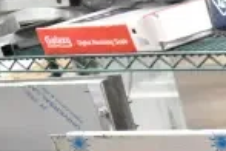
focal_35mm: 131
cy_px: 303
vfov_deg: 9.7
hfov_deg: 13.8
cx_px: 415
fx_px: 823
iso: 1600
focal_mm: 21
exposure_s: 1/60
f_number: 3.8
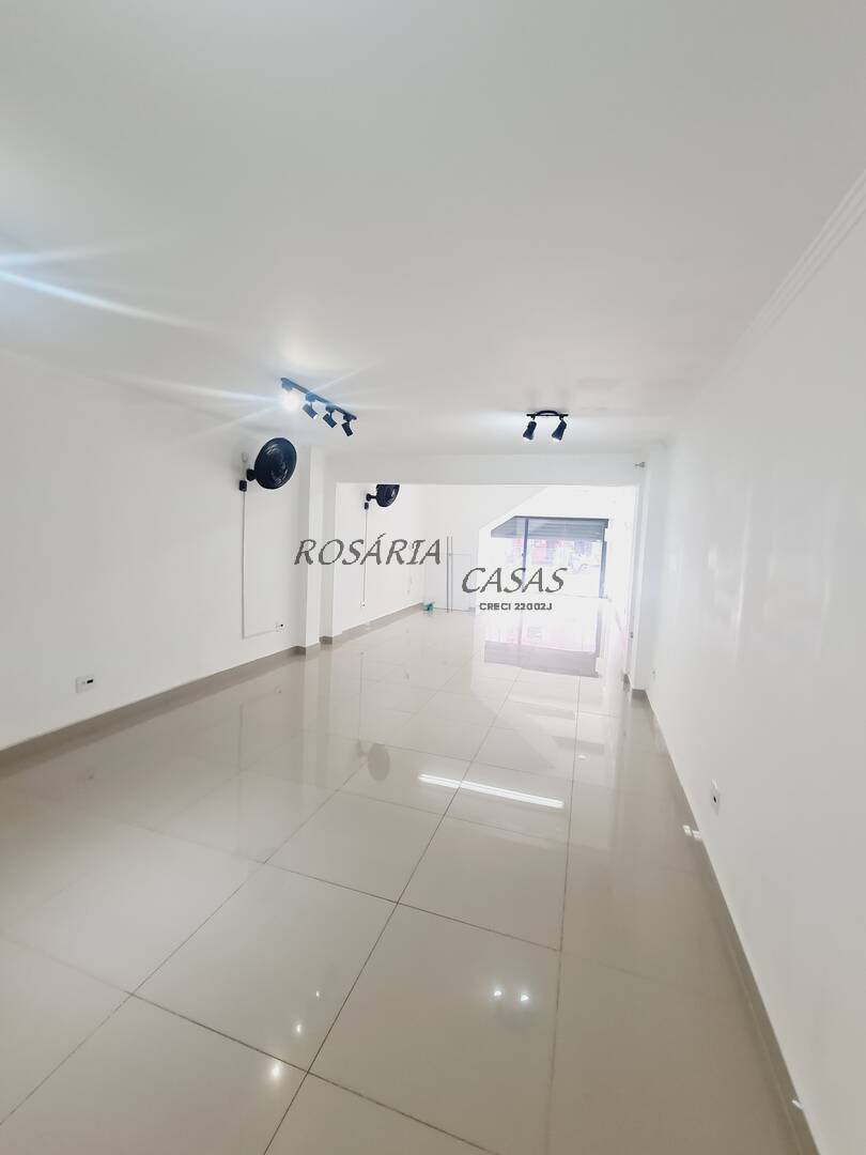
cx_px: 433
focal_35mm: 13
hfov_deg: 89.9
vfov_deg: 106.2
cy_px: 578
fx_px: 434
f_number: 2.2
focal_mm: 2.2
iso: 125
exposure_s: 1/60
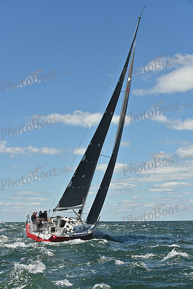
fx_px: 563
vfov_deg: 28.8
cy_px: 144
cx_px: 96
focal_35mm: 70
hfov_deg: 19.5
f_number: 8
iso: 320
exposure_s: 1/1600
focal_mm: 70
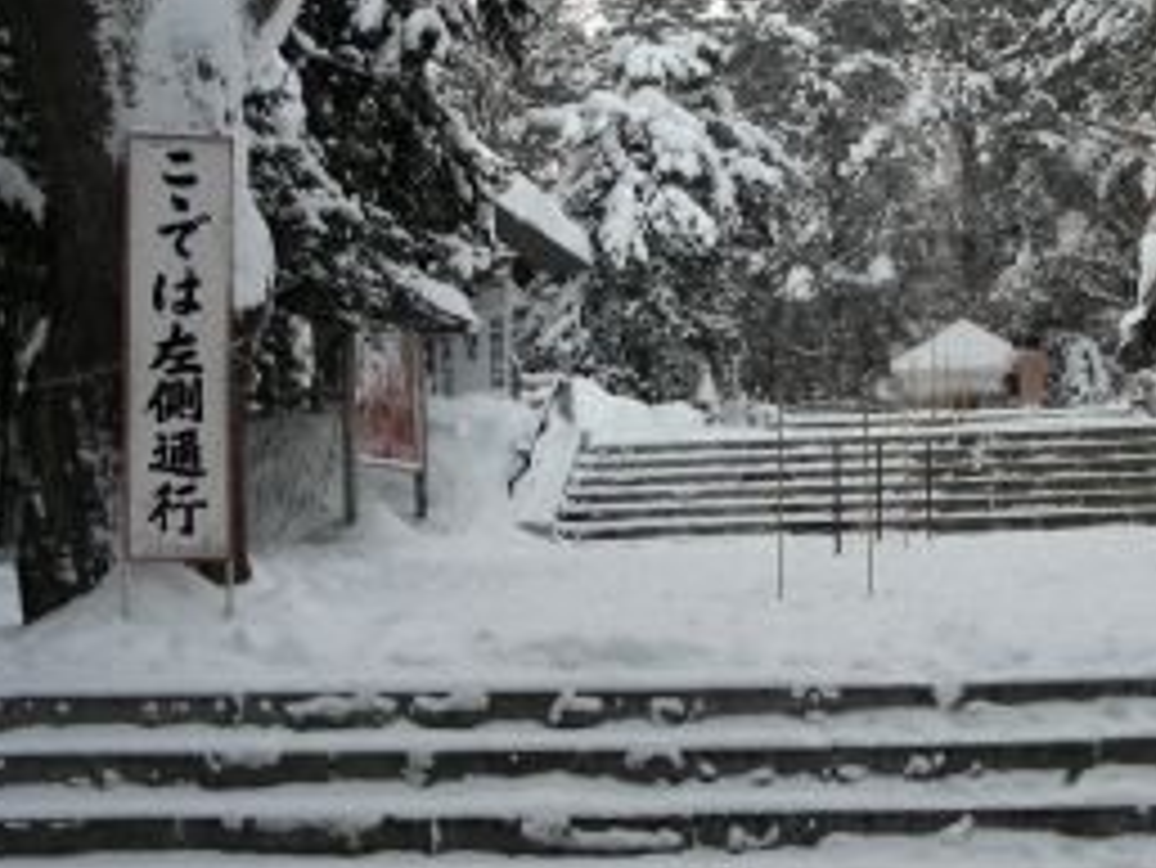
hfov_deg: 27.3
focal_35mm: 71
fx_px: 2372
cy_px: 403
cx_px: 751
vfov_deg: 20.7
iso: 50
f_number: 3.5
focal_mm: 8
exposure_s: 1/72.7
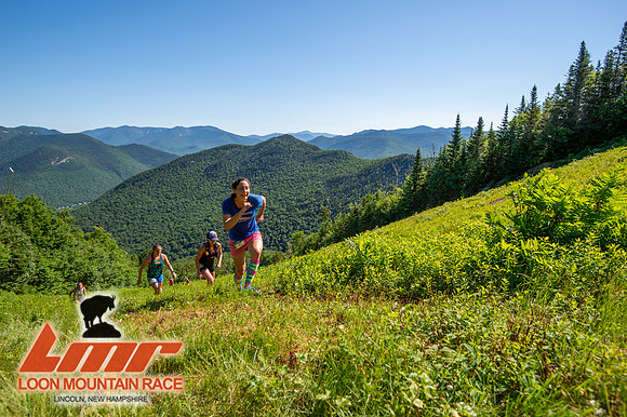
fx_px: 348
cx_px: 314
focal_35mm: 20
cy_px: 208
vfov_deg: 61.9
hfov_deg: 84.0
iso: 100
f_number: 5
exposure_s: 1/500
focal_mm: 20
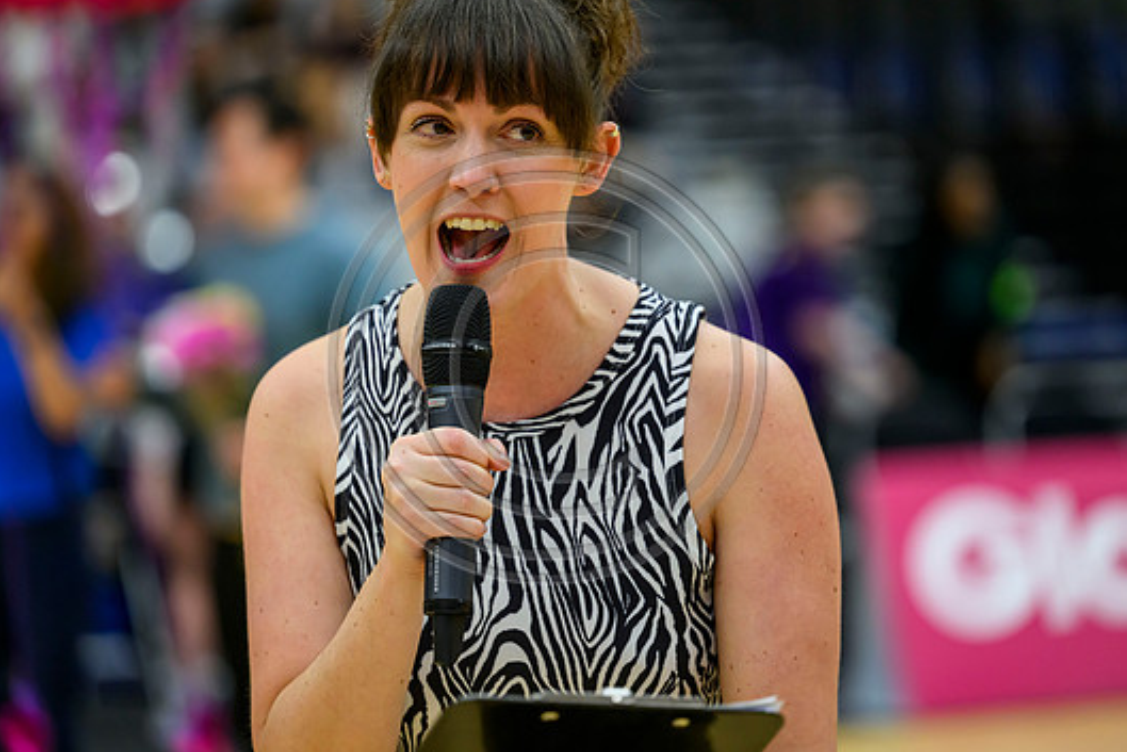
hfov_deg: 12.9
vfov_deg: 8.6
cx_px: 545
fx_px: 4979
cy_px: 363
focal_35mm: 159
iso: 3200
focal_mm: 145
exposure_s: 1/800
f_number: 2.8
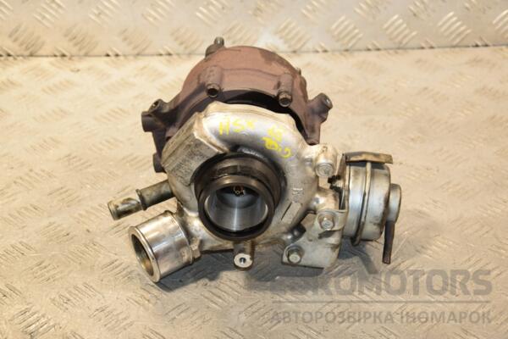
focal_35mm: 78
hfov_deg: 26.0
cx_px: 254
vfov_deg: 17.5
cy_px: 170
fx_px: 1101
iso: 800
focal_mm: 52
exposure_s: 1/200
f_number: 6.3
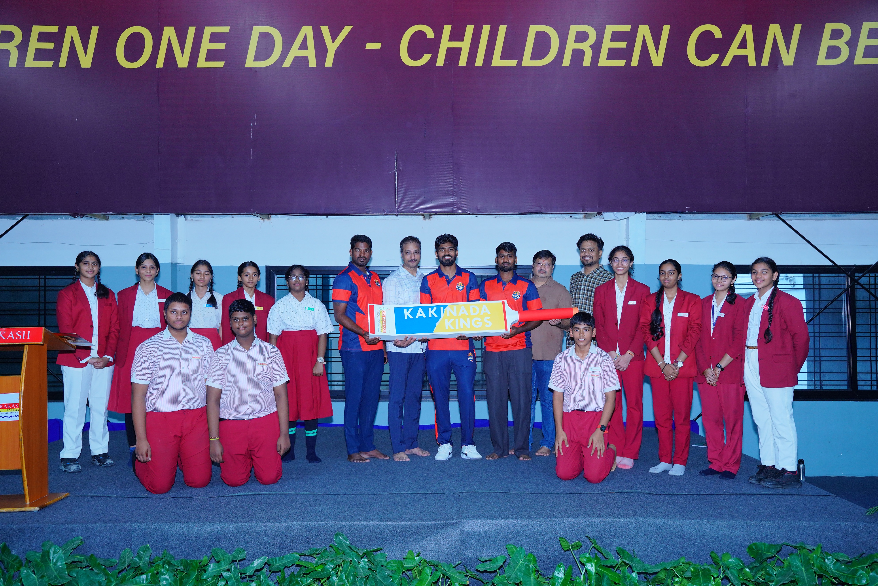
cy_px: 293
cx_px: 439
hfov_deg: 56.8
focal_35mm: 33
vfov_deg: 39.6
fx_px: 812
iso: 800
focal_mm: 33.3
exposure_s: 1/200
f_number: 5.6
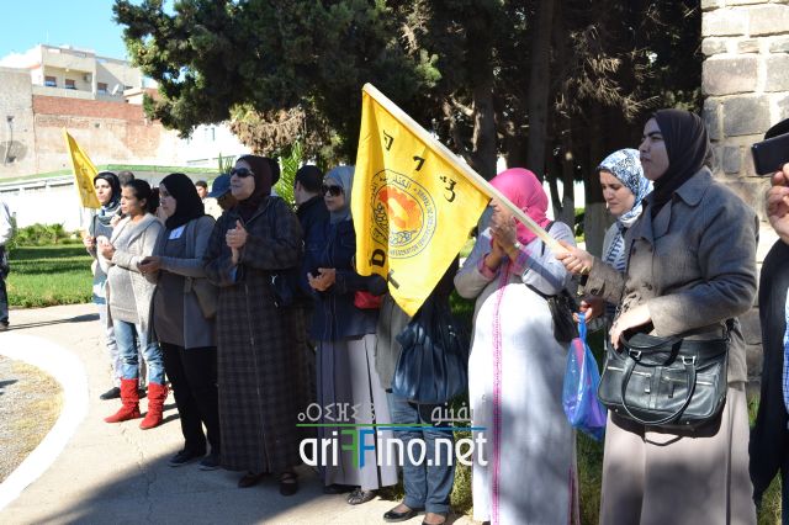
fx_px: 789
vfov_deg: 36.8
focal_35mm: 36
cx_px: 394
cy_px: 262
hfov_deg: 53.2
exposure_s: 1/200
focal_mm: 24
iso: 100
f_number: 7.1
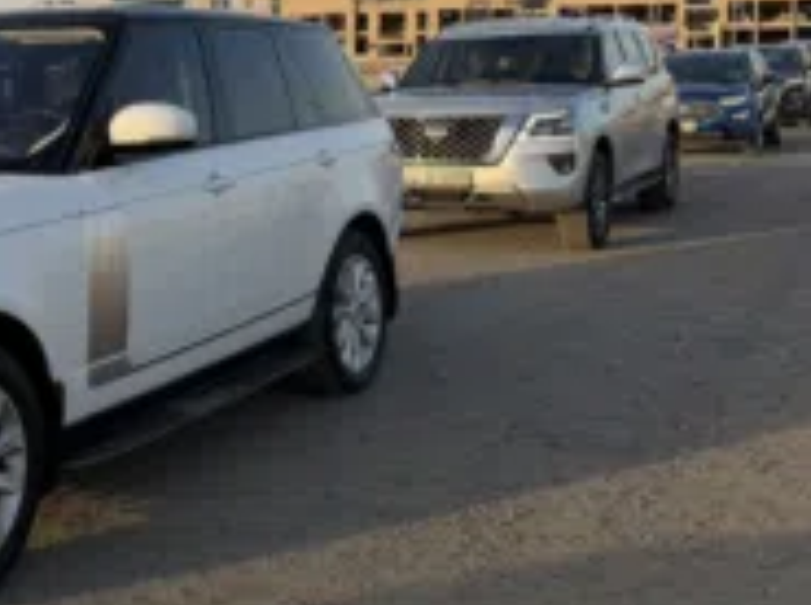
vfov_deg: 27.6
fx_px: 1216
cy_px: 158
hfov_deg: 32.8
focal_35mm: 52
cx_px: -61
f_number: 1.78
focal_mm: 6.76
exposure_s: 1/1901
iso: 80
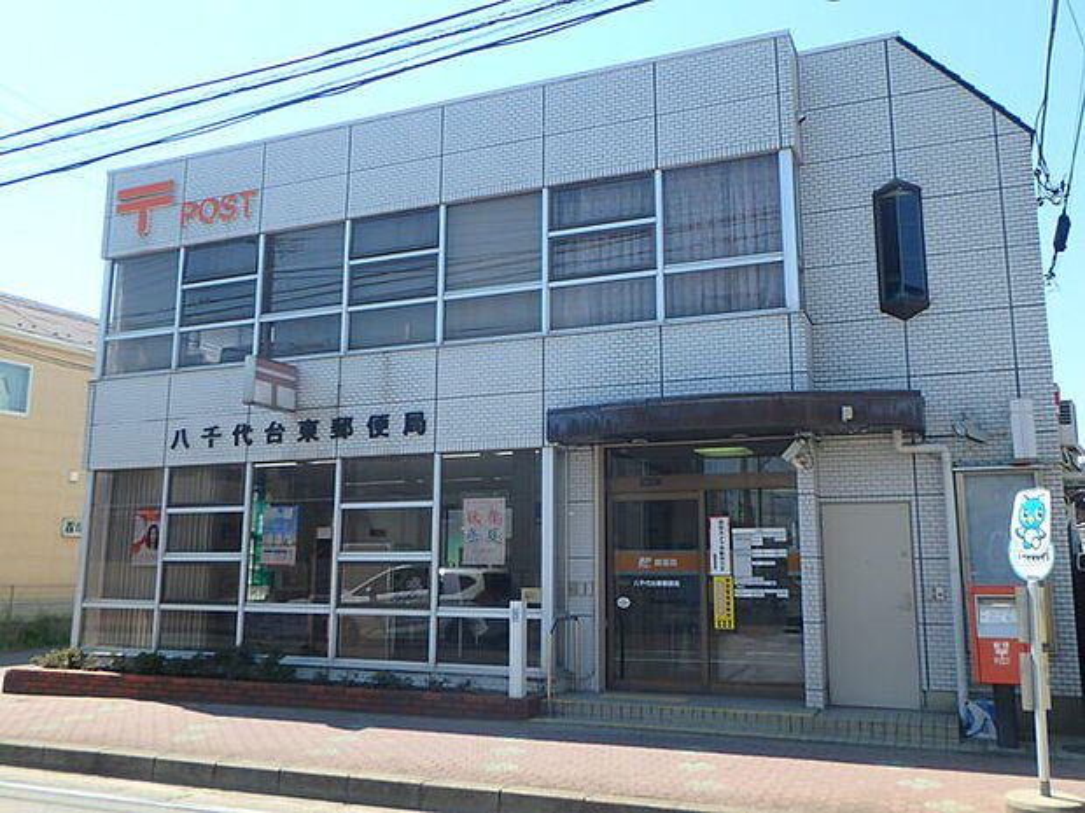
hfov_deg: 58.4
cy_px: 406
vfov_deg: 45.4
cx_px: 542
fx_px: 972
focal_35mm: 31
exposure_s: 1/400
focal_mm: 5.6
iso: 125
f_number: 4.7
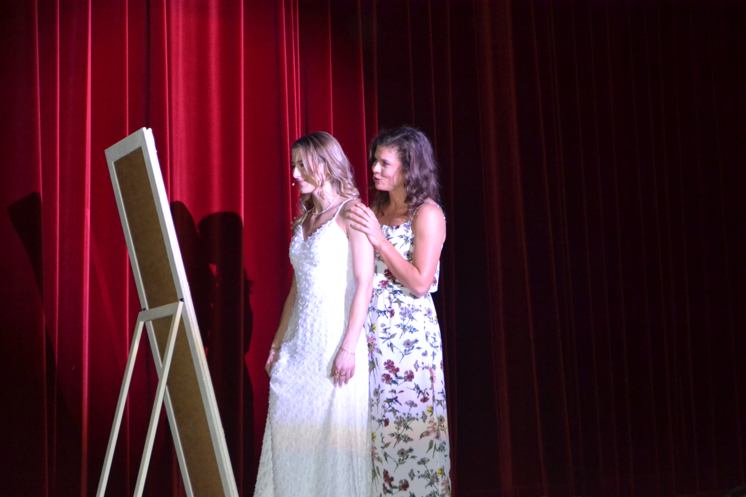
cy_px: 248
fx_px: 1243
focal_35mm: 60
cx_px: 373
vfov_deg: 22.6
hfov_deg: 33.4
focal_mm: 40
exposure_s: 1/60
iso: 3200
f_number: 5.3
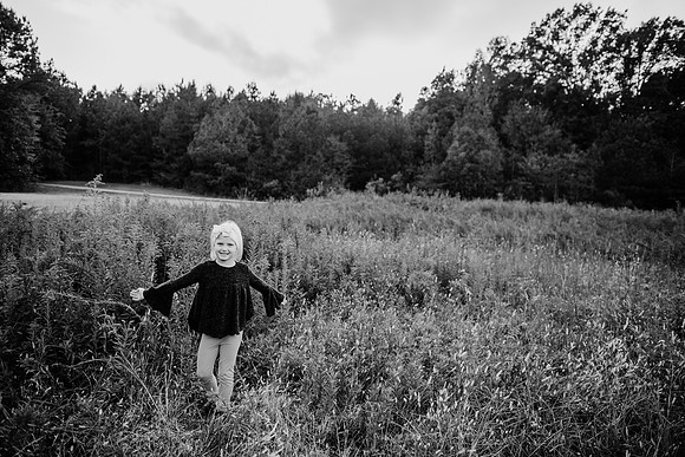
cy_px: 228
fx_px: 457
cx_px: 342
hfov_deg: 73.7
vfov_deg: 53.2
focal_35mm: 24
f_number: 2.5
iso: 250
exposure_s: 1/1250
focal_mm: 24
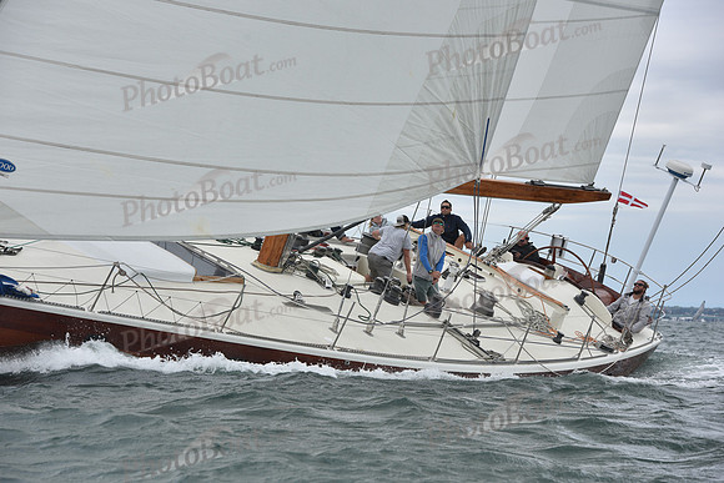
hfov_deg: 15.8
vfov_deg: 10.6
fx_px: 2615
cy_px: 242
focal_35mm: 130
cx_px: 362
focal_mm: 130
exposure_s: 1/1000
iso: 320
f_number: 8
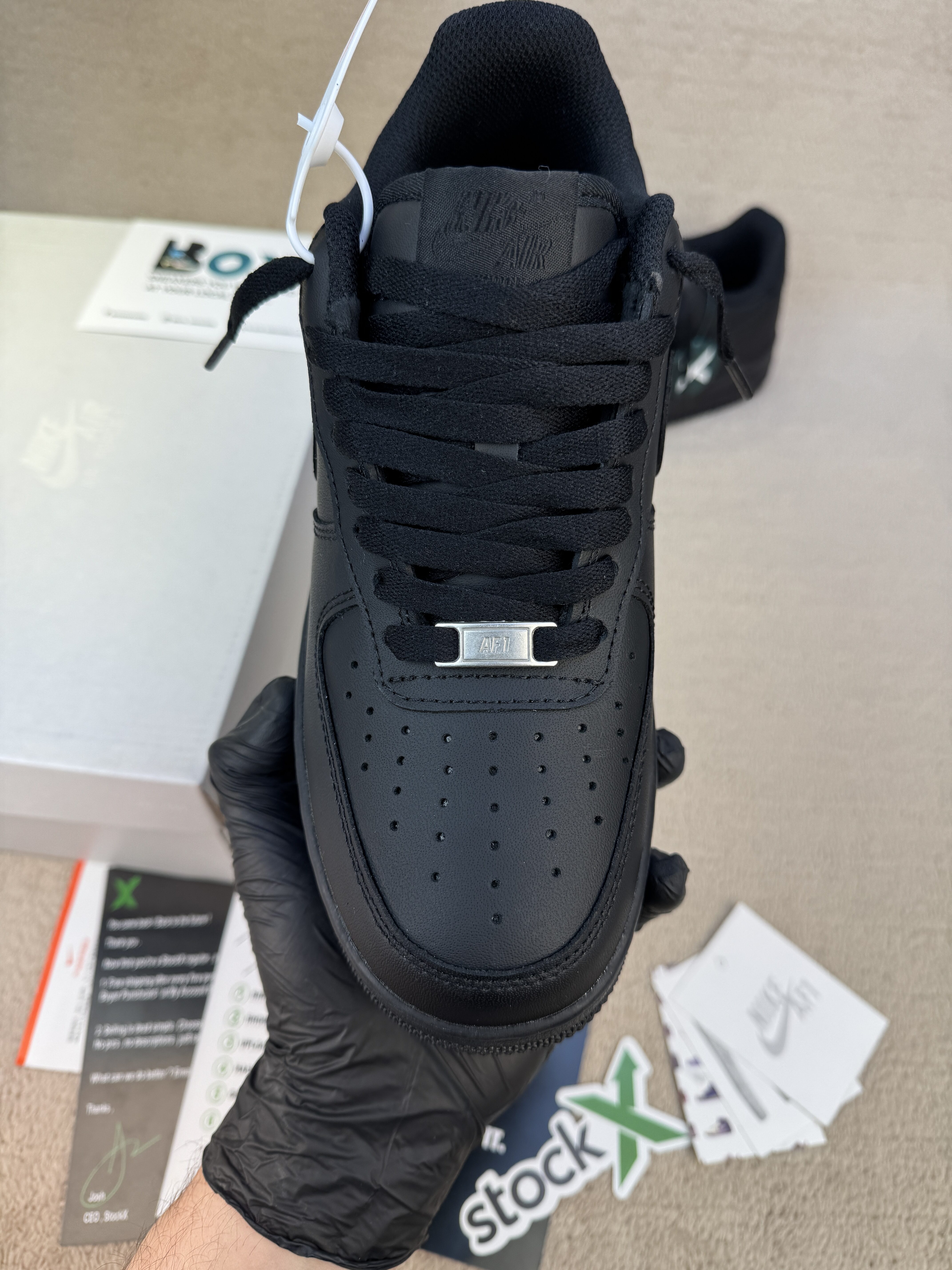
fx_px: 880
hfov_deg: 56.8
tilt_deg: -56.0
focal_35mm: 24
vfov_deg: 71.6
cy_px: 635
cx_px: 476
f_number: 1.78
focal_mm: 6.76
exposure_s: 1/658
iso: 80
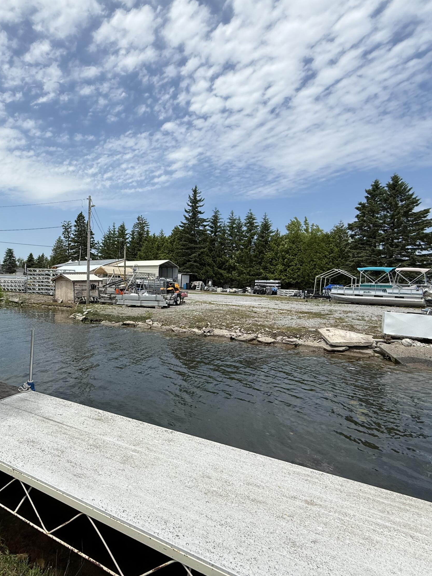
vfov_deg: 84.7
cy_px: 284
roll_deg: -1.8
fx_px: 316
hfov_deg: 65.3
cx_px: 119
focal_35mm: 19
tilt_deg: -1.5
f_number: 2.2
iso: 50
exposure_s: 1/2237
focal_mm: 2.22
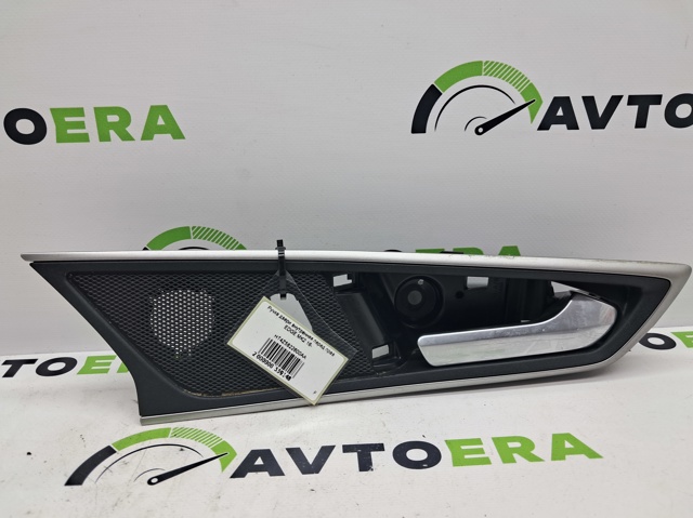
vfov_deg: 51.3
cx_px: 346
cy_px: 259
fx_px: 540
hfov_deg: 65.4
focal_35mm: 27
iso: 50
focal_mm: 4
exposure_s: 1/50
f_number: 1.8
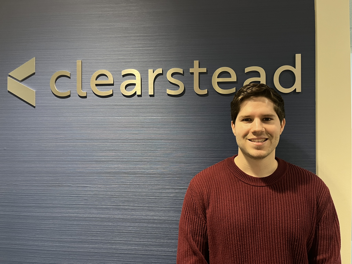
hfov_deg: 67.3
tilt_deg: +0.6
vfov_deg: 53.1
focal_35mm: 26
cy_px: 132
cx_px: 176
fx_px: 264
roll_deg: +0.4
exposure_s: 1/60
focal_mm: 5.1
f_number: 1.6
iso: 200
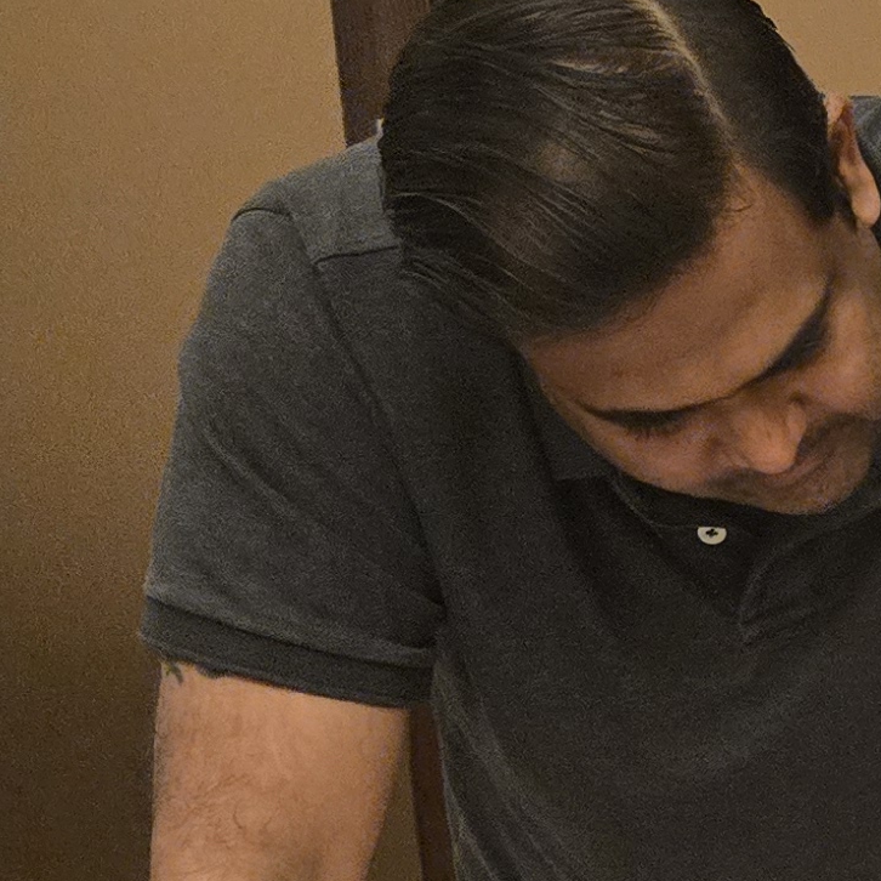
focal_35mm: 112
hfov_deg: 12.9
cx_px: 1915
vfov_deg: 15.0
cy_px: 1057
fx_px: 3225
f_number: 1.8
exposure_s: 1/100
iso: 1250
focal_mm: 5.4
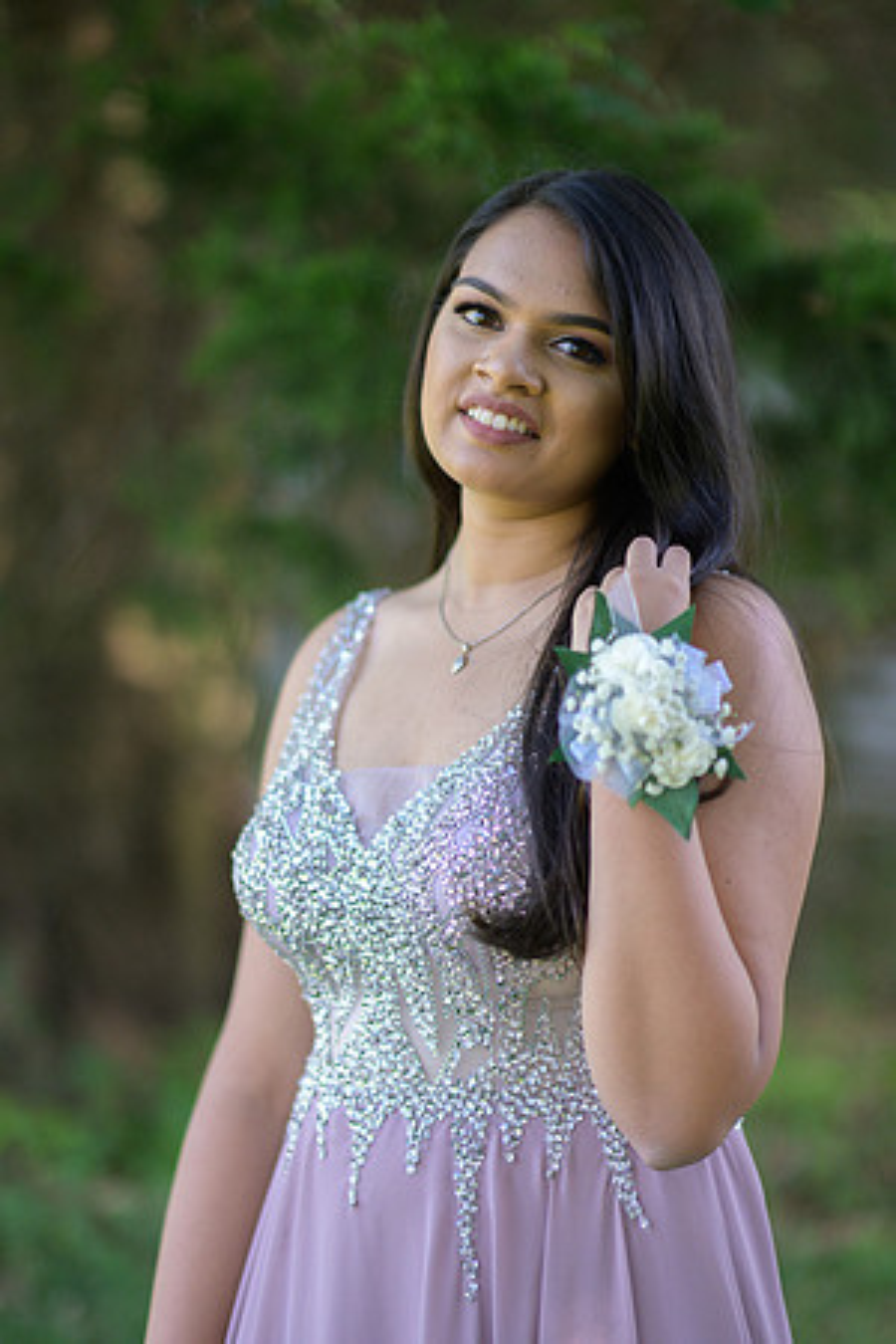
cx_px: 448
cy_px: 672
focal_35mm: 85
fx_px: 3173
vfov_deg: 23.9
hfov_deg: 16.1
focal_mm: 85
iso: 640
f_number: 1.4
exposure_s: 1/2000
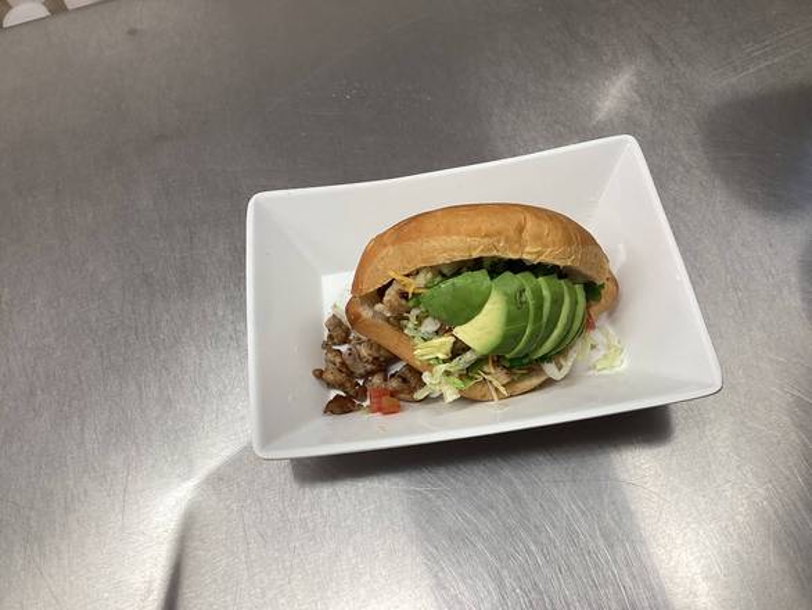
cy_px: 305
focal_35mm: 31
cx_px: 406
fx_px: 727
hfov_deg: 58.3
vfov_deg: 45.5
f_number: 2.4
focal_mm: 3.3
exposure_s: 1/60
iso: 50
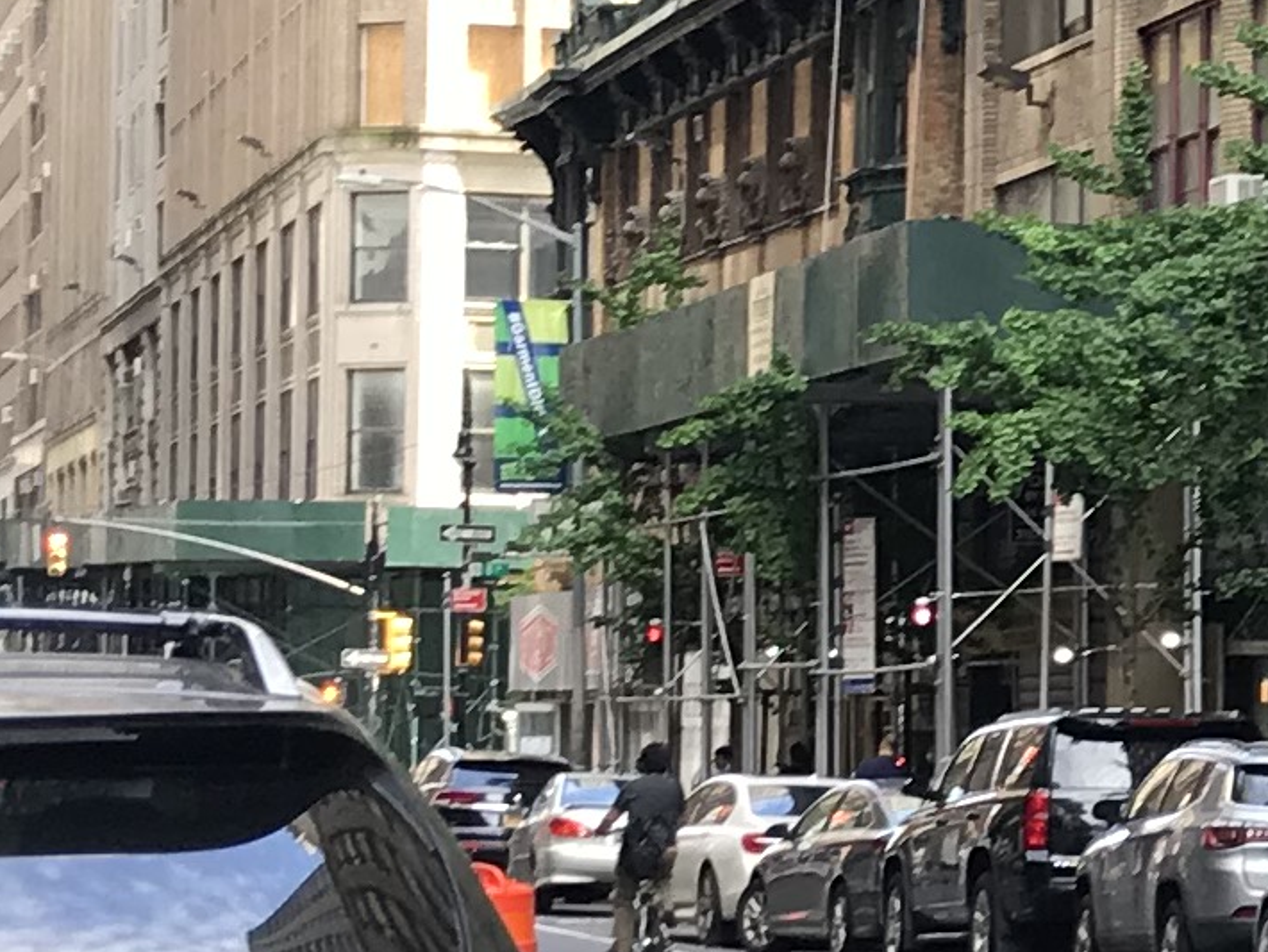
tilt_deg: +2.7
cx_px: 1991
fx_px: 5826
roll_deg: -0.5
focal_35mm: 159
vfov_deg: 9.3
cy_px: 538
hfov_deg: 11.8
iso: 20
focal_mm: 3.99
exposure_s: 1/123
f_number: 1.8
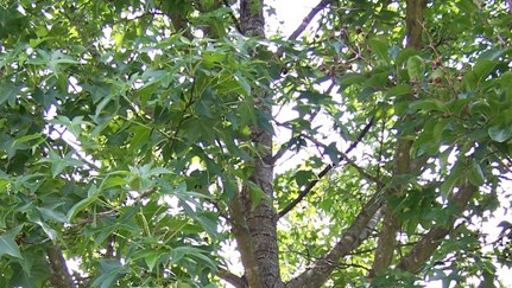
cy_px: 369
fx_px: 978
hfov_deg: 29.3
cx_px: 218
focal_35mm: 72
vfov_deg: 16.0
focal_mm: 6.3
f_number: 2.8
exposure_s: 1/180
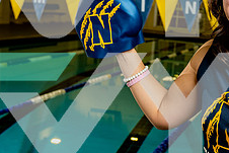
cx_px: 228
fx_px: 522
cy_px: 107
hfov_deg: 23.7
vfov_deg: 16.6
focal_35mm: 82
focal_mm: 32
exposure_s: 1/250
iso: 500
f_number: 5.6
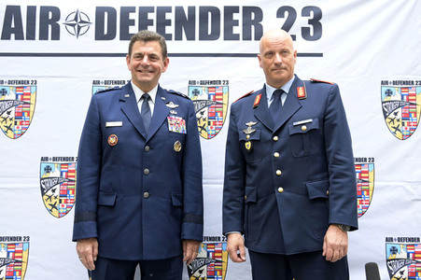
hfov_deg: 50.7
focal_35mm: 38
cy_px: 140
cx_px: 210
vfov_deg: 35.0
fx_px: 444
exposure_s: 1/400
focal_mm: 38
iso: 5000
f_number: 5.6
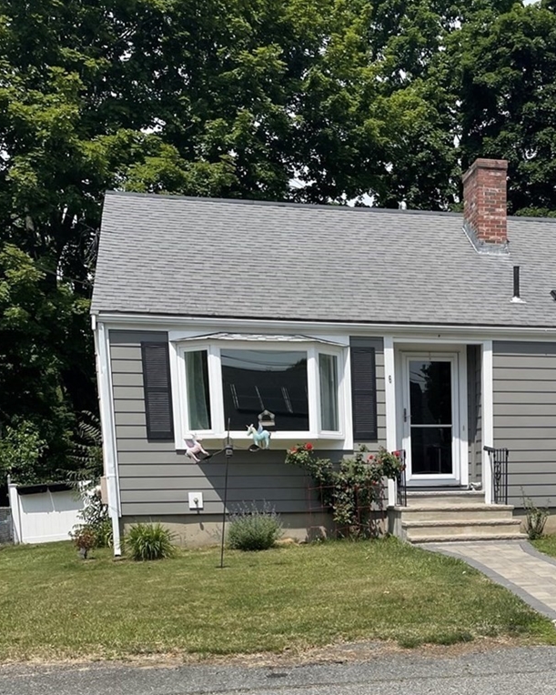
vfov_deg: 52.9
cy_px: 348
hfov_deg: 41.4
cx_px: 448
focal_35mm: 34
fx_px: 699
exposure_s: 1/4000
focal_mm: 4.2
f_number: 1.6
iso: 32
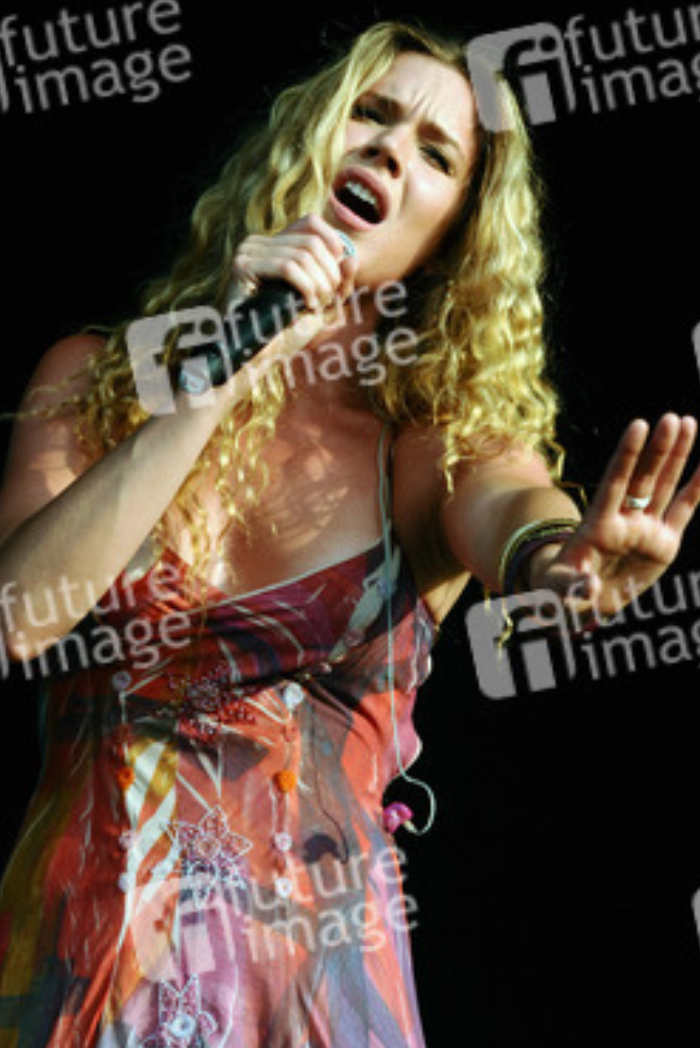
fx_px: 4720
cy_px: 490
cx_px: 356
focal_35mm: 162
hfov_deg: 8.5
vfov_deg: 12.7
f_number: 6.3
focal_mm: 100
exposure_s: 1/500
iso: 320
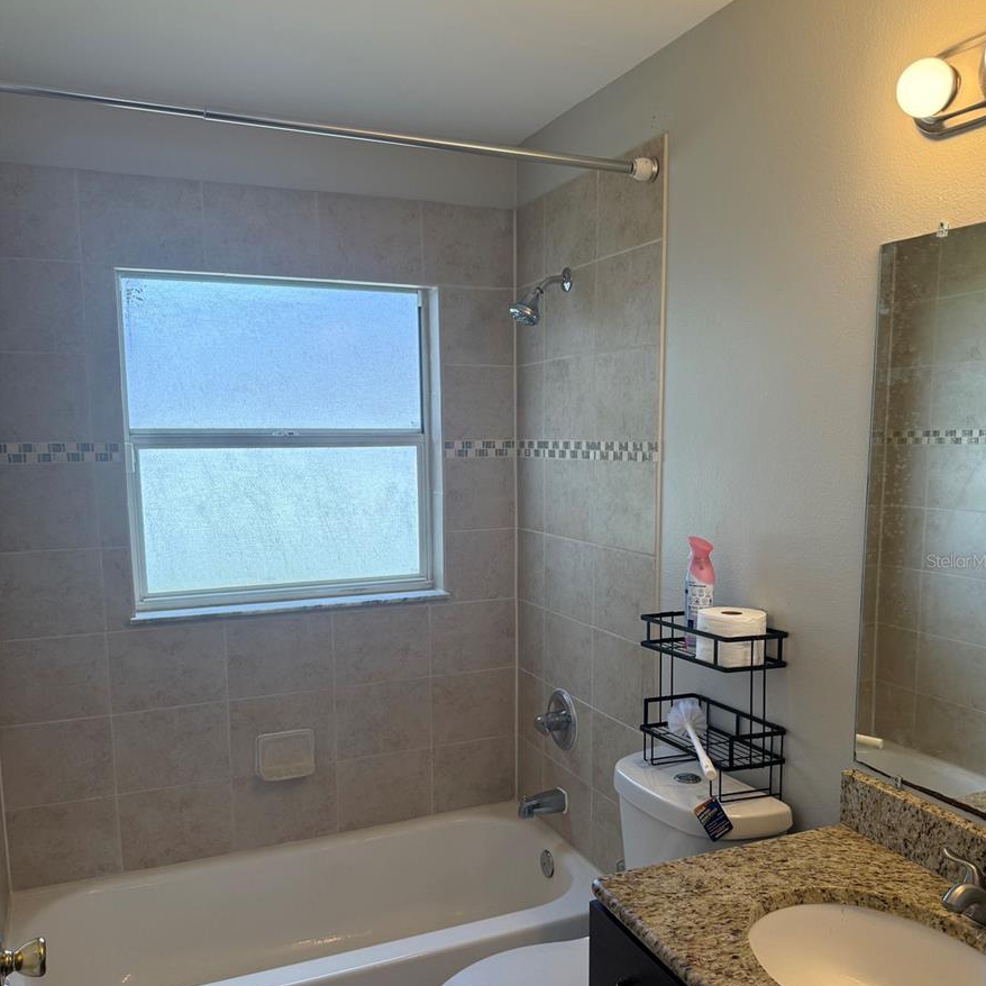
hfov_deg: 55.6
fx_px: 935
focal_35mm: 29
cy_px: 560
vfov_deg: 55.4
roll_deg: +0.1
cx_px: 501
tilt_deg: -8.2
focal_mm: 6.76
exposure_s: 1/365
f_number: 1.78
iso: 100
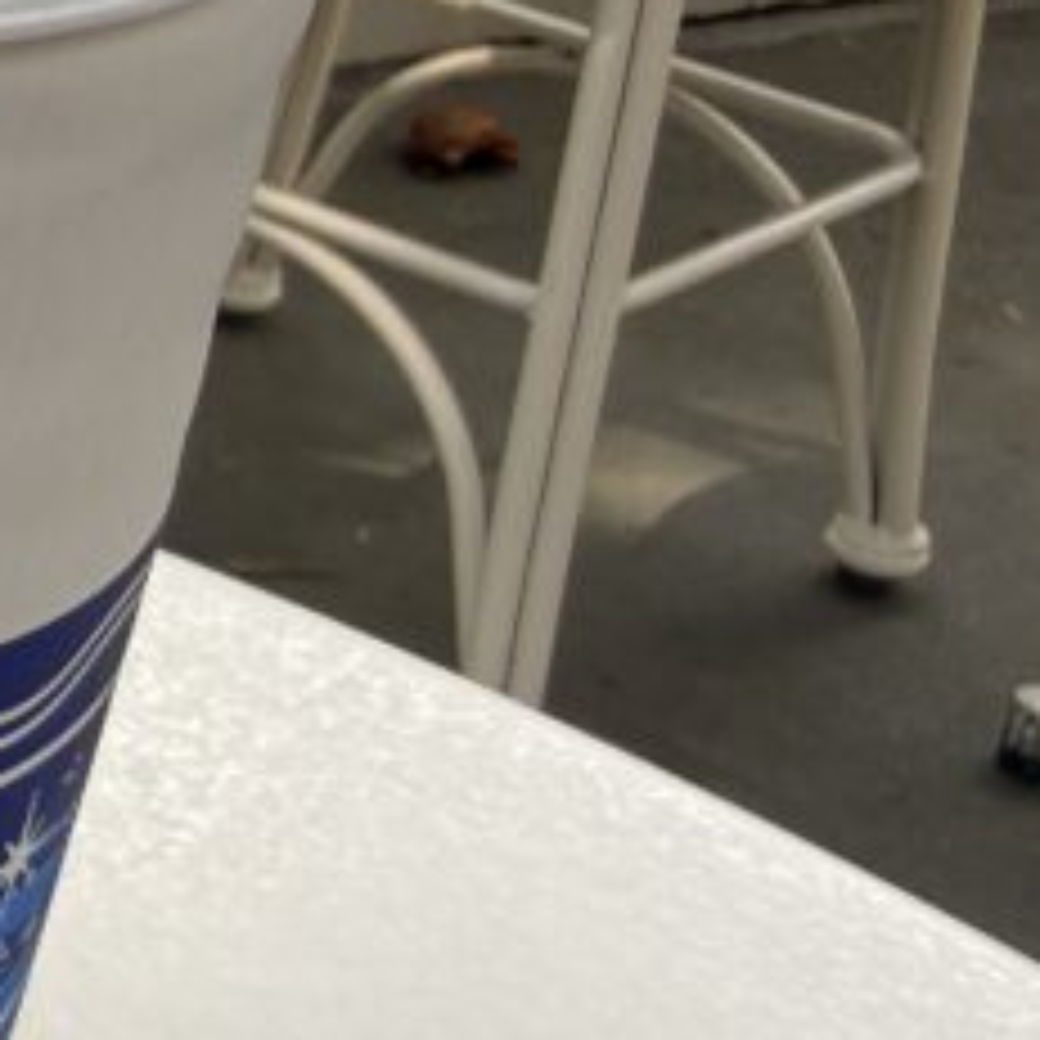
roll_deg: -0.1
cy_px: 189
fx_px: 3195
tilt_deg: -25.9
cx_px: -1139
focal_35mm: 94
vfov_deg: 18.3
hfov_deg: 14.7
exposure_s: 1/330
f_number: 2.2
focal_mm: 2.22
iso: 40
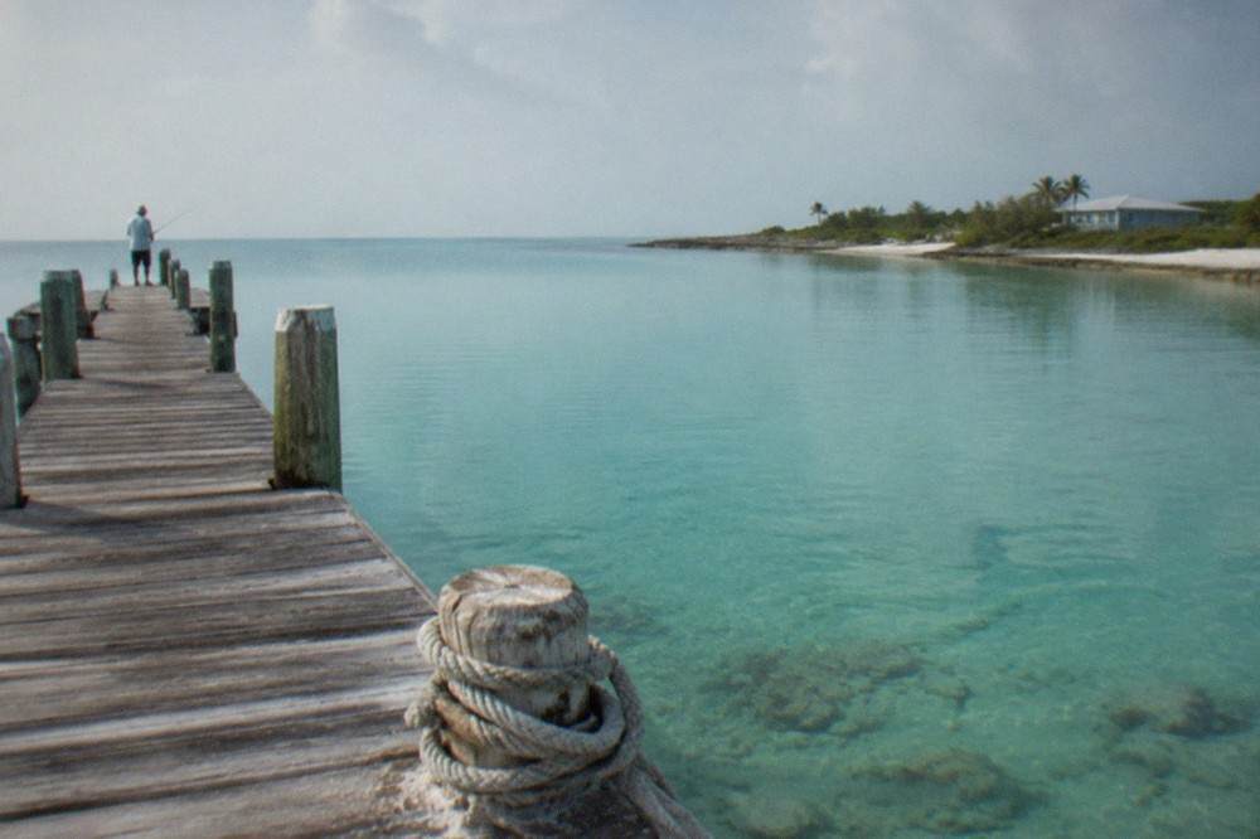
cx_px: 630
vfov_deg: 46.4
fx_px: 980
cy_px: 420
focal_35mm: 28
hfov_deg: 65.5
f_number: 11
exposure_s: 1/125
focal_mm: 28
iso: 100
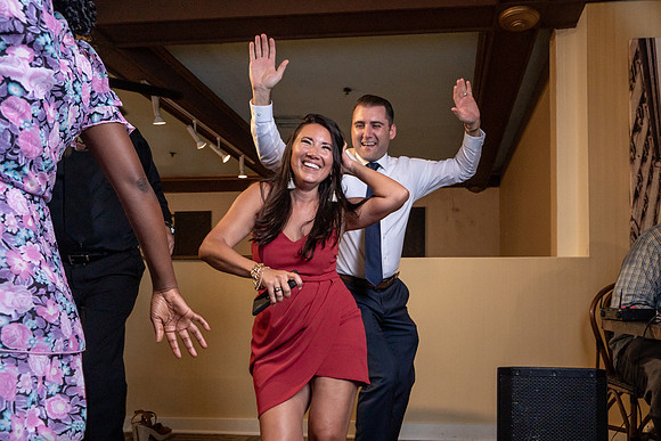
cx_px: 400
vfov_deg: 47.5
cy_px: 282
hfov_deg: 66.8
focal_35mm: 27
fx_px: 494
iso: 2000
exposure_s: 1/200
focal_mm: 21
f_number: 5.6
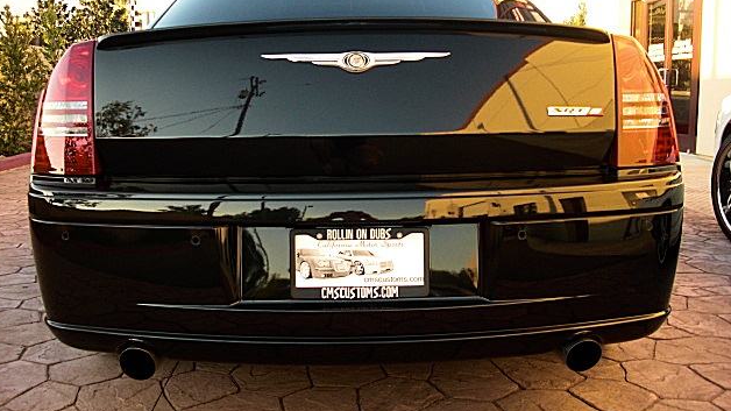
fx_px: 775
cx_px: 360
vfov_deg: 29.6
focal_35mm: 40
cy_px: 175
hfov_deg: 50.5
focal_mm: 6.3
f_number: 2.8
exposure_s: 1/100
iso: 100
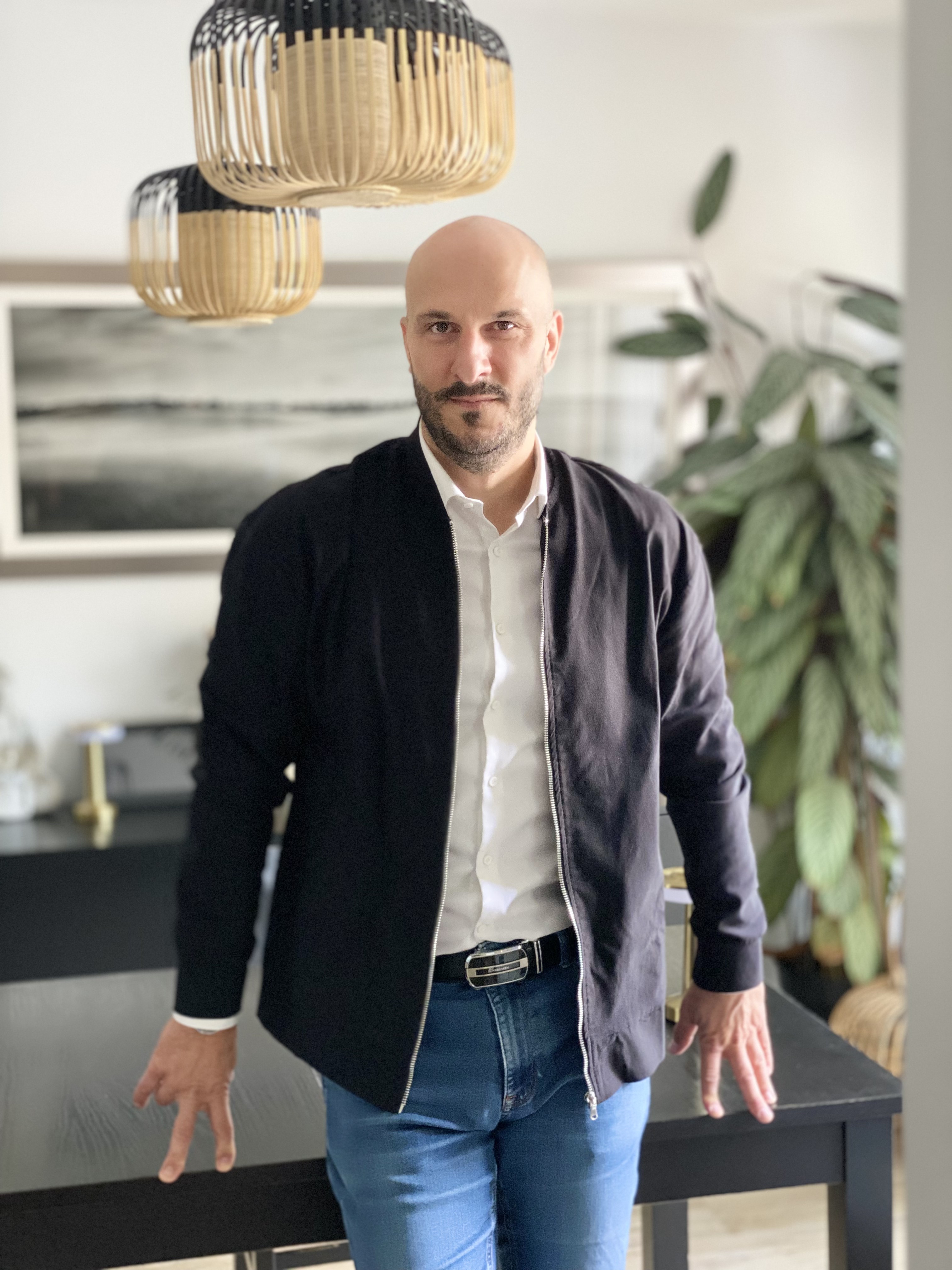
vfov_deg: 36.8
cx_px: 476
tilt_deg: -3.5
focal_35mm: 52
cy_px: 635
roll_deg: +1.3
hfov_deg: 28.0
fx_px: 1907
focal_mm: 6
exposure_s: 1/71
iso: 250
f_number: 2
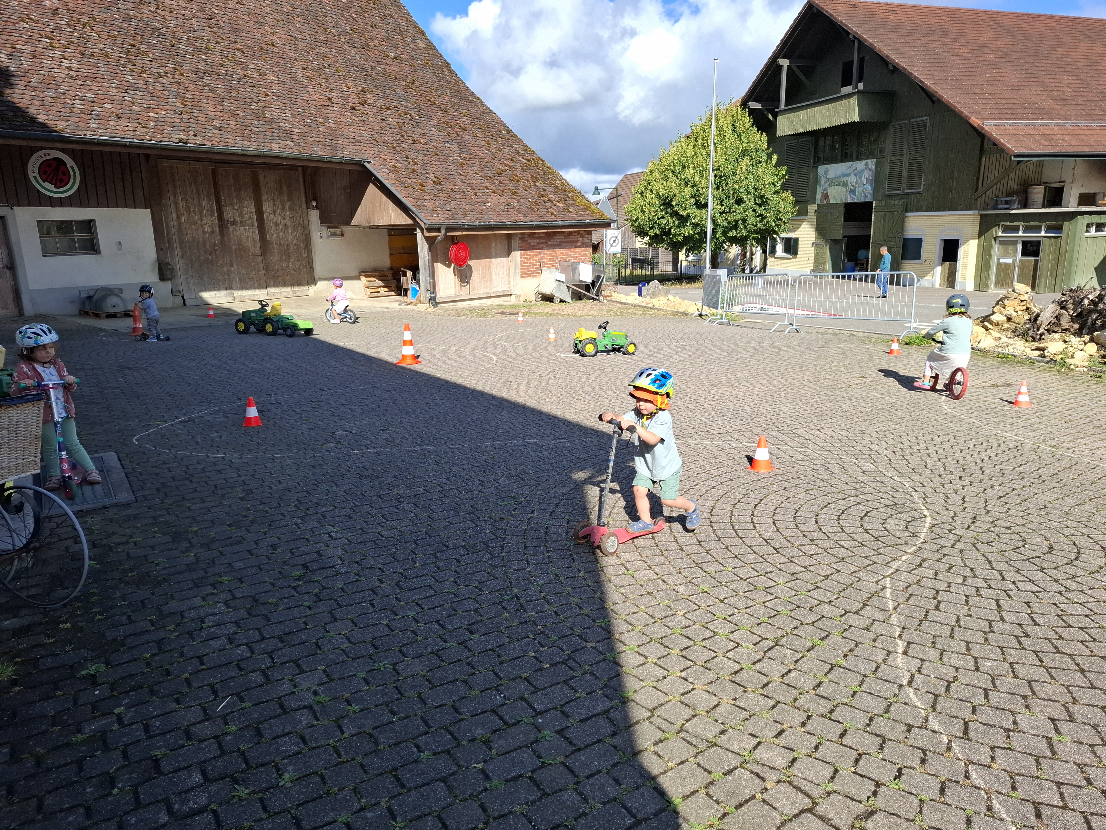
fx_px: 735
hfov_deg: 73.9
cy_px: 415
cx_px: 553
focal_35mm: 23
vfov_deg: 58.9
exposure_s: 1/1361
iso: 50
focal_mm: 5.54
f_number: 1.8
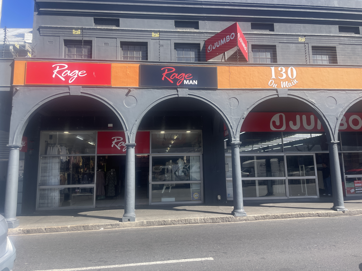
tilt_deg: +8.9
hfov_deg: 67.3
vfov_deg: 53.1
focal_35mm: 26
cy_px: 136
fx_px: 272
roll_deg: +1.4
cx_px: 181
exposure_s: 1/1350
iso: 32
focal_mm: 4.2
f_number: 1.6
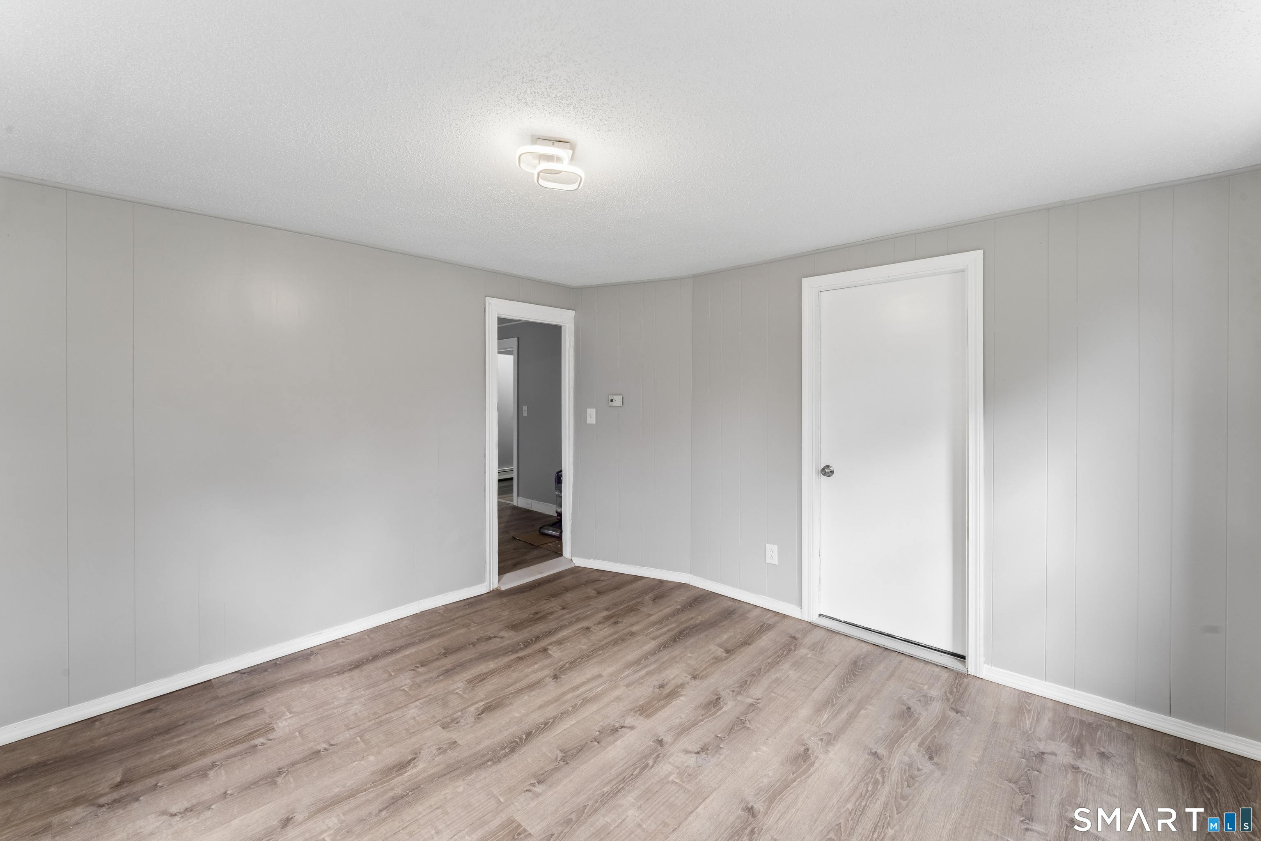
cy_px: 420
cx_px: 630
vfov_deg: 81.2
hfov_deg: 104.3
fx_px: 490
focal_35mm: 14
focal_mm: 14
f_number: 13
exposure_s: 1/6
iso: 400
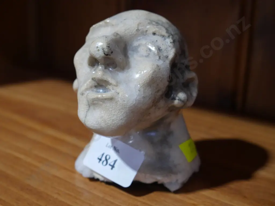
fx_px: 445
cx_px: 138
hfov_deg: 34.3
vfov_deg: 26.1
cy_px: 103
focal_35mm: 56
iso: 1000
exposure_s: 1/60
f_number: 5.3
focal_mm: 28
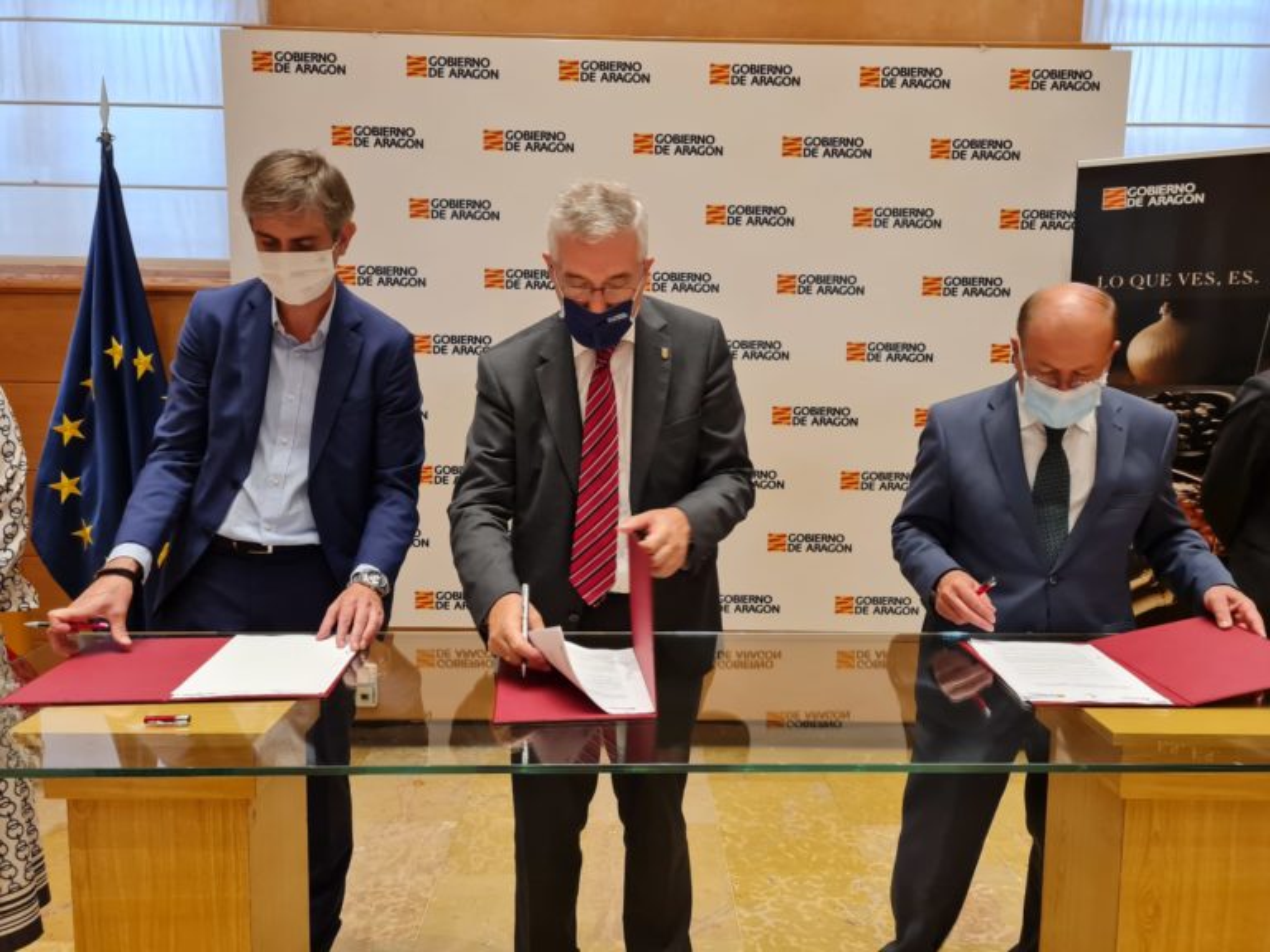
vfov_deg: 53.1
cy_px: 476
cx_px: 635
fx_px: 954
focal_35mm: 26
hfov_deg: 67.3
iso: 320
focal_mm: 5.4
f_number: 1.8
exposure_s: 1/50
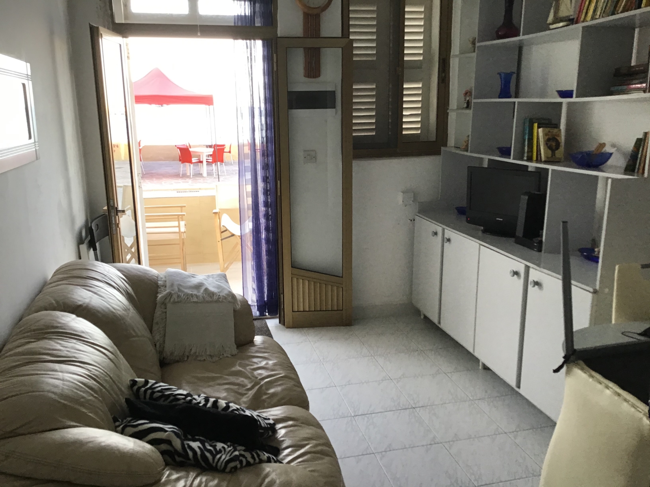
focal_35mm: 31
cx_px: 325
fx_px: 582
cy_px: 244
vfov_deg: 45.4
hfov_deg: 58.4
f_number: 2.4
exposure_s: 1/33
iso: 32
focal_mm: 3.3
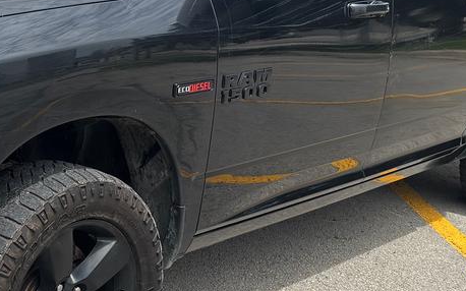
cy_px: 196
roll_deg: -2.0
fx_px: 978
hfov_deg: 26.0
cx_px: 55
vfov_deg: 16.9
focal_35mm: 77
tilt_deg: -17.3
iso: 50
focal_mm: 5.96
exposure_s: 1/2342
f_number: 1.6
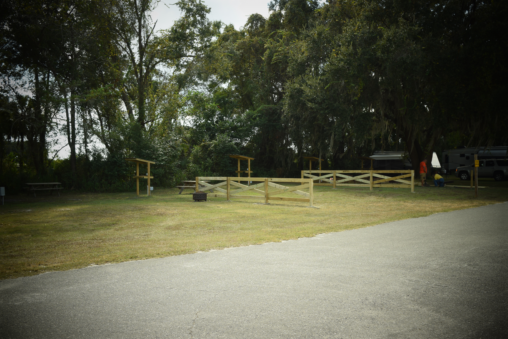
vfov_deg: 40.0
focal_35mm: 33
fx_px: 466
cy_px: 170
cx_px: 254
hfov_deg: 57.2
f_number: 6.3
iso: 100
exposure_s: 1/160
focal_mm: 22
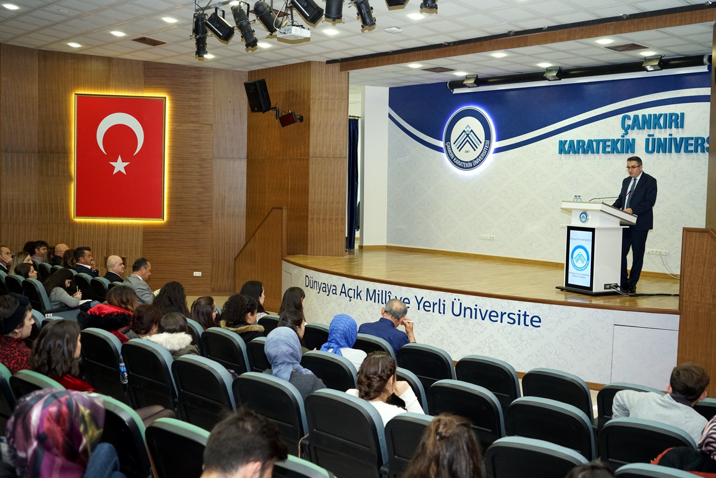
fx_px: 776
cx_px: 358
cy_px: 239
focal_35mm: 39
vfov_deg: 34.2
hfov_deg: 49.5
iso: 3200
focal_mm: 39
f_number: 4
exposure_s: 1/160
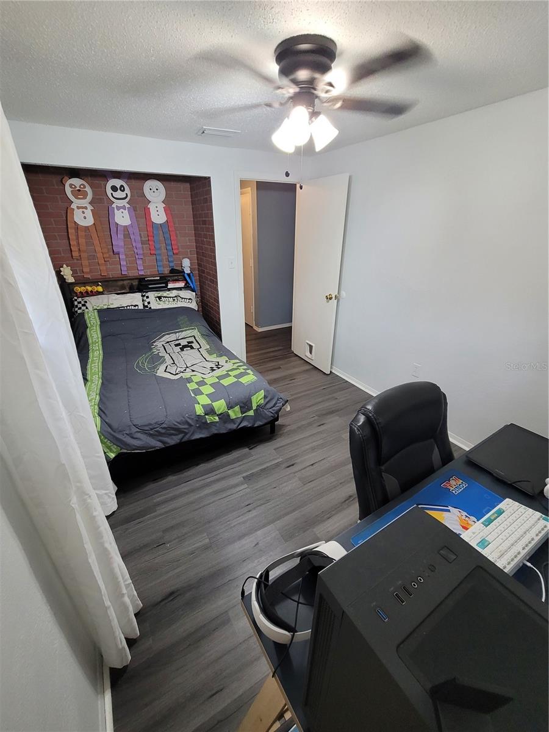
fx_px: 275
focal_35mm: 13
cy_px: 366
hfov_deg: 89.9
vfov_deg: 106.2
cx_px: 274
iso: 320
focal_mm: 2.2
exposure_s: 1/60
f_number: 2.2
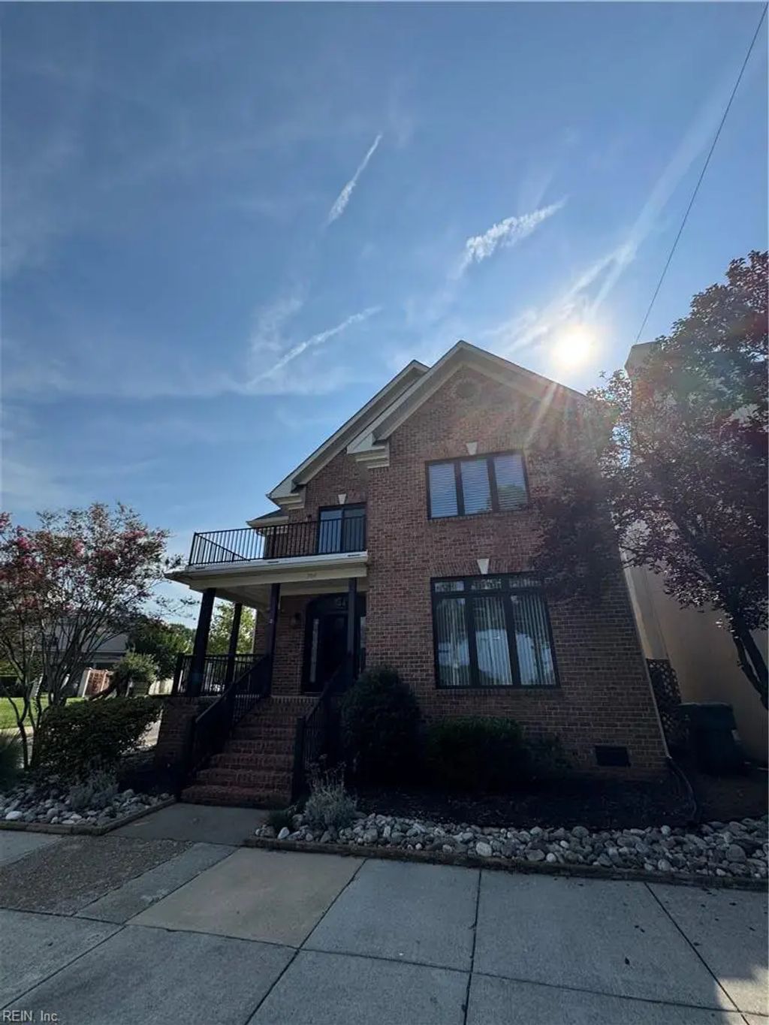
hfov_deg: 85.7
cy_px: 512
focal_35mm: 14
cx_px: 384
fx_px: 415
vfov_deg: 102.1
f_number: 2.2
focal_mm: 2.22
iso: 50
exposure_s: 1/2874
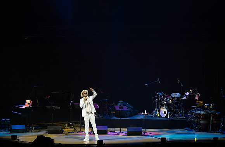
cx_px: 104
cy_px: 69
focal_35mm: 123
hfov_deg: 16.8
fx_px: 763
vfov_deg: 11.0
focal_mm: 100
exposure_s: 1/250
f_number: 5.6
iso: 2500
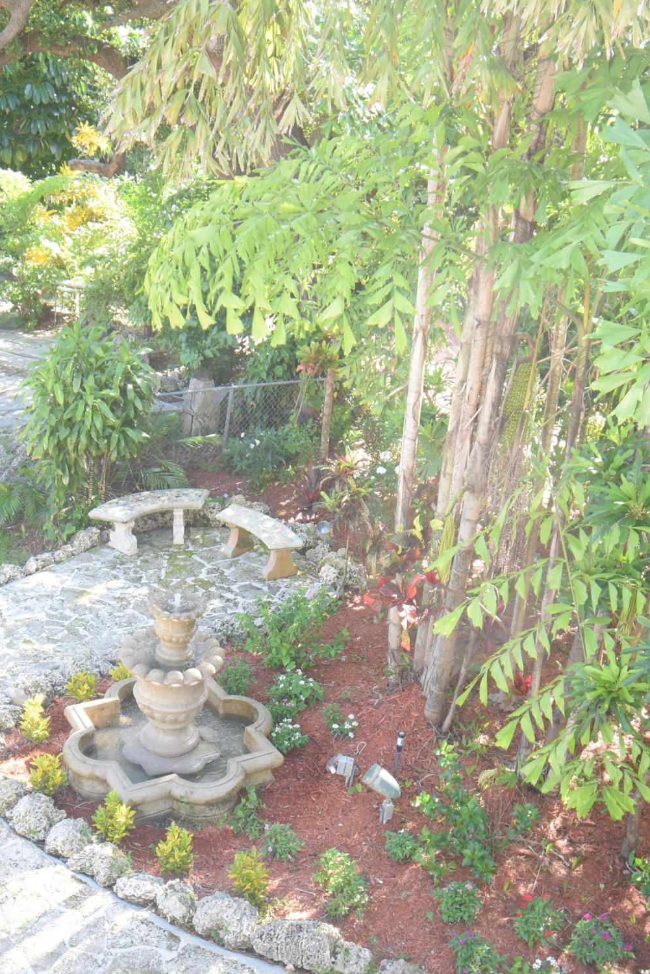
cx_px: 238
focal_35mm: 40
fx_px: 1082
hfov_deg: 33.2
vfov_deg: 48.3
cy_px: 564
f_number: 5.6
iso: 400
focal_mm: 20
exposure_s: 1/80
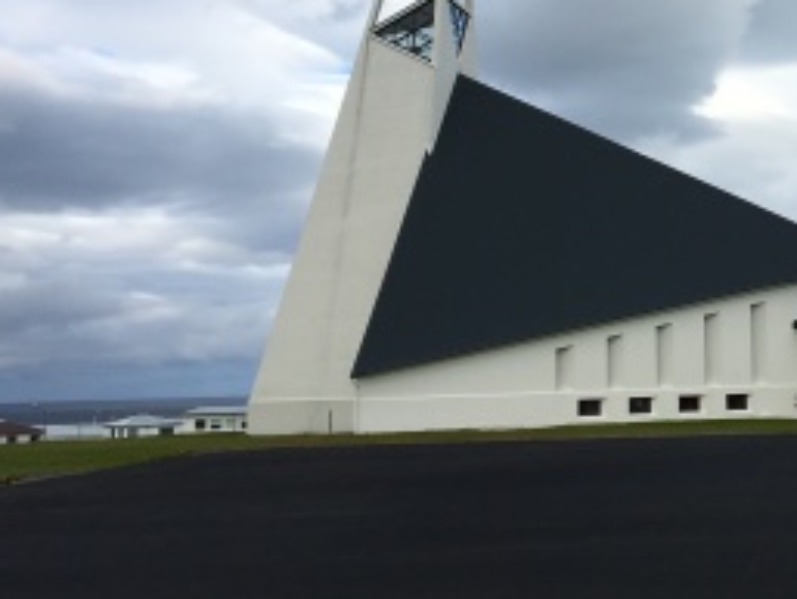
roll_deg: +1.2
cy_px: 127
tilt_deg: +11.7
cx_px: 771
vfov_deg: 23.4
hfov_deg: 29.4
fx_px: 1428
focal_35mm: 62
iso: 25
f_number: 2.2
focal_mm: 4.15
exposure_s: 1/2331
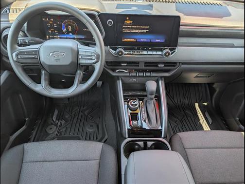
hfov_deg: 71.6
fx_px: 170
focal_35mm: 24
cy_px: 92
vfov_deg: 56.8
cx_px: 122
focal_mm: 6.9
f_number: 1.68
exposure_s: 1/455
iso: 25
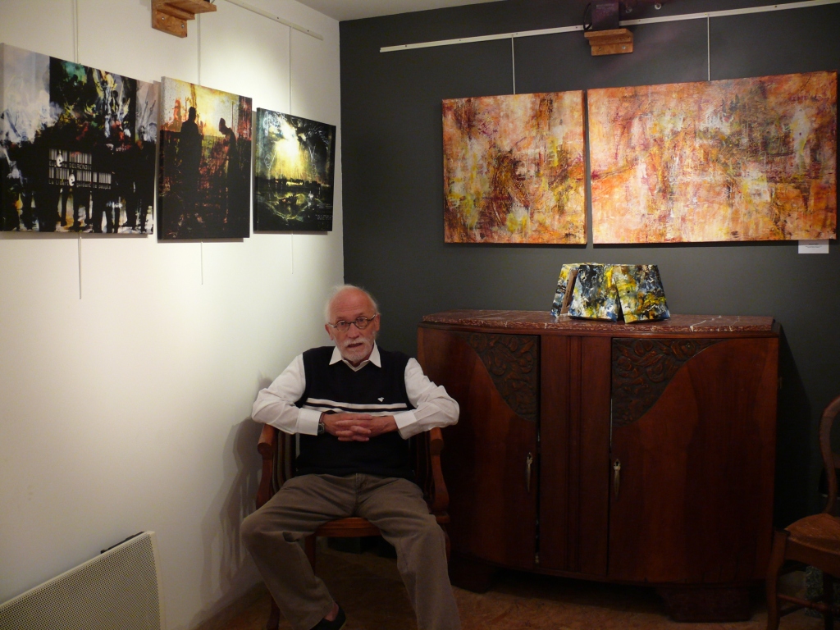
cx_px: 420
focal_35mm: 35
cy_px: 315
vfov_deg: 40.7
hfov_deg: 52.6
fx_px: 849
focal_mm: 7.4
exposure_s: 1/20
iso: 200
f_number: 2.8
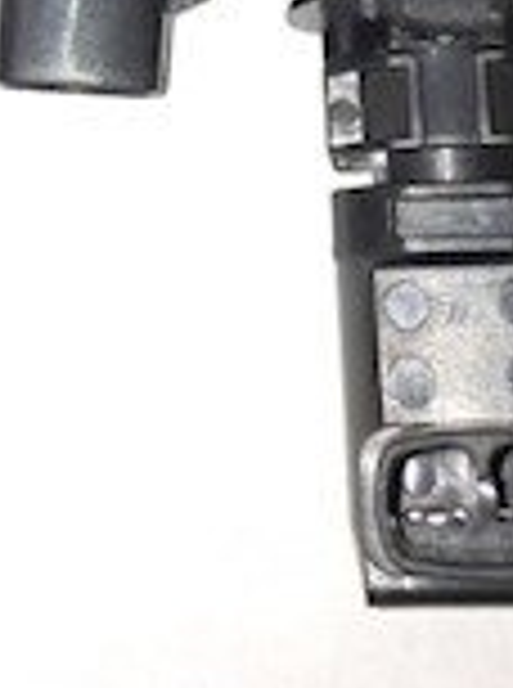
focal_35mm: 91
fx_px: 1806
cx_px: 115
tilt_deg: -68.7
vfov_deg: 19.9
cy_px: -193
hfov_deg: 16.1
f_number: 2.2
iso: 25
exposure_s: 1/316
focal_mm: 4.15
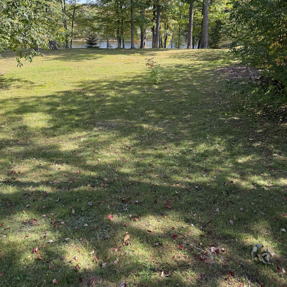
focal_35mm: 29
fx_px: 272
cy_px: 101
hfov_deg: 55.6
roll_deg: +1.7
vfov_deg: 54.7
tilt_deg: -15.5
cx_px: 143
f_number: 1.78
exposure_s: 1/497
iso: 100
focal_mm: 6.76
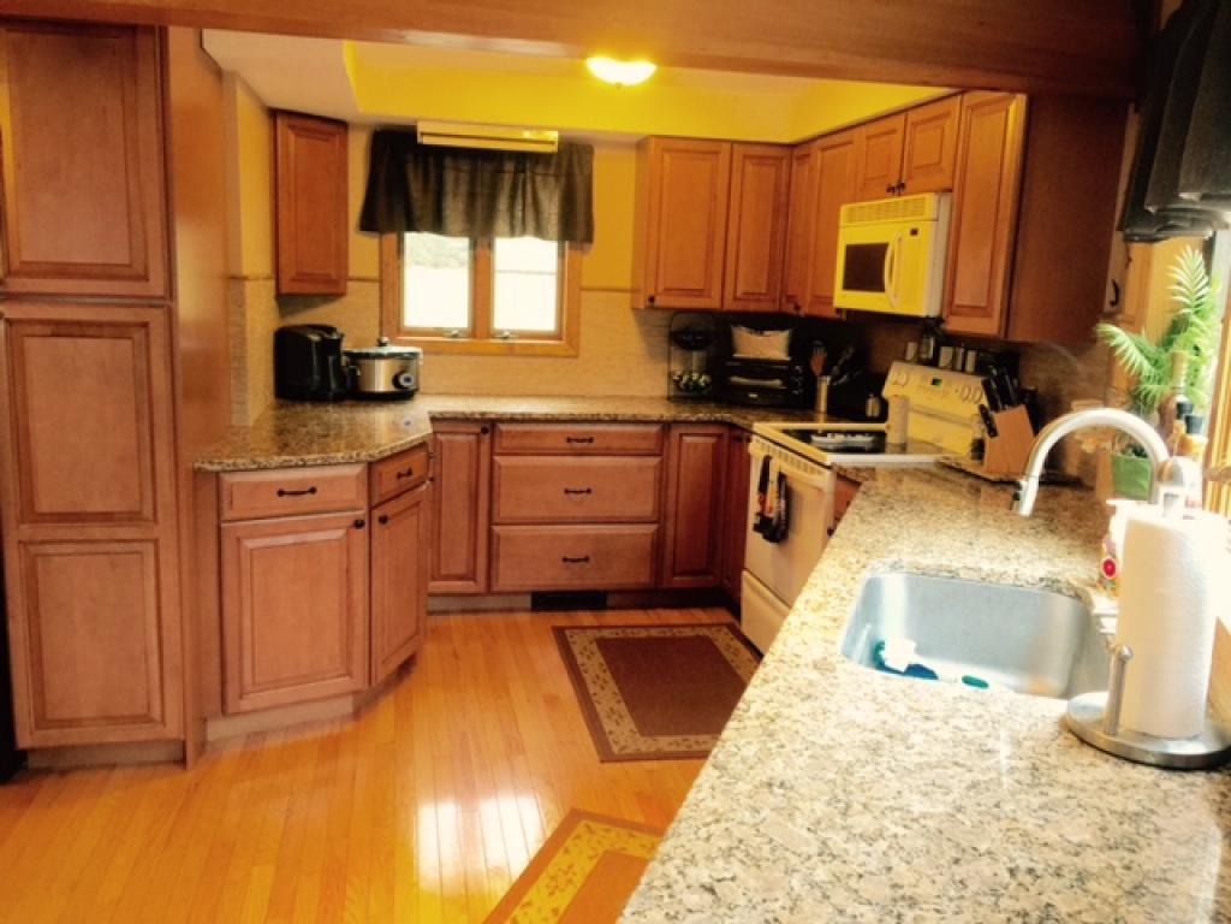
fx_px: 1031
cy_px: 462
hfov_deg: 61.7
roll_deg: -1.7
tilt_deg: -10.4
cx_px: 616
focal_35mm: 29
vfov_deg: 48.2
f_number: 2.2
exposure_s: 1/15
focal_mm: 4.15
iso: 64
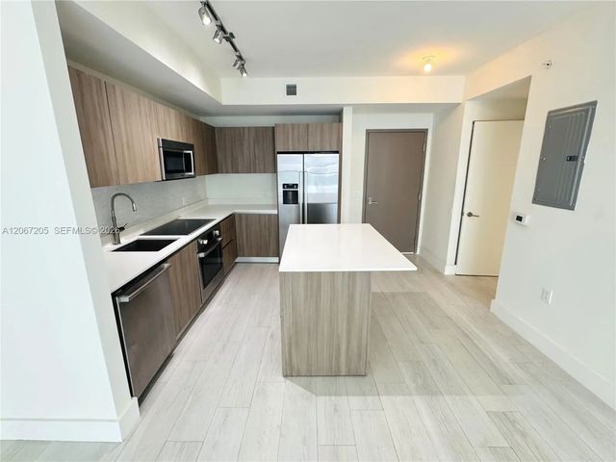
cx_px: 308
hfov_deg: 102.1
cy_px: 231
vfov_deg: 85.7
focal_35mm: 14
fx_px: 249
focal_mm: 2.22
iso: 320
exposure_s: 1/120
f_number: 2.2
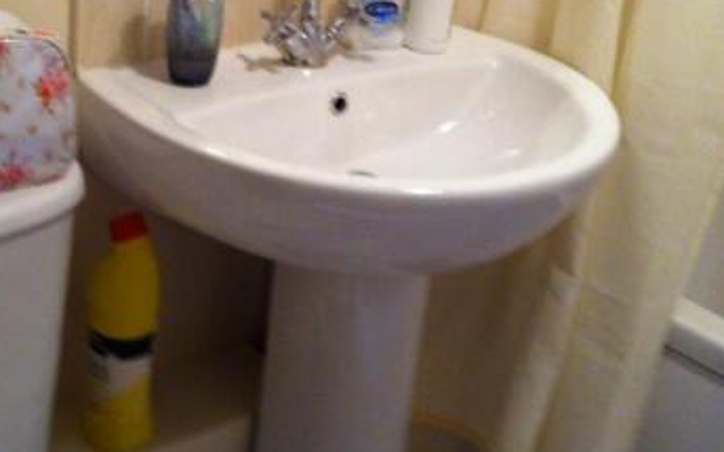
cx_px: 254
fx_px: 1243
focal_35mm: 63
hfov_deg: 32.3
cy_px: 60
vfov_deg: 20.3
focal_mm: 3.85
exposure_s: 1/17
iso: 200
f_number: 2.8
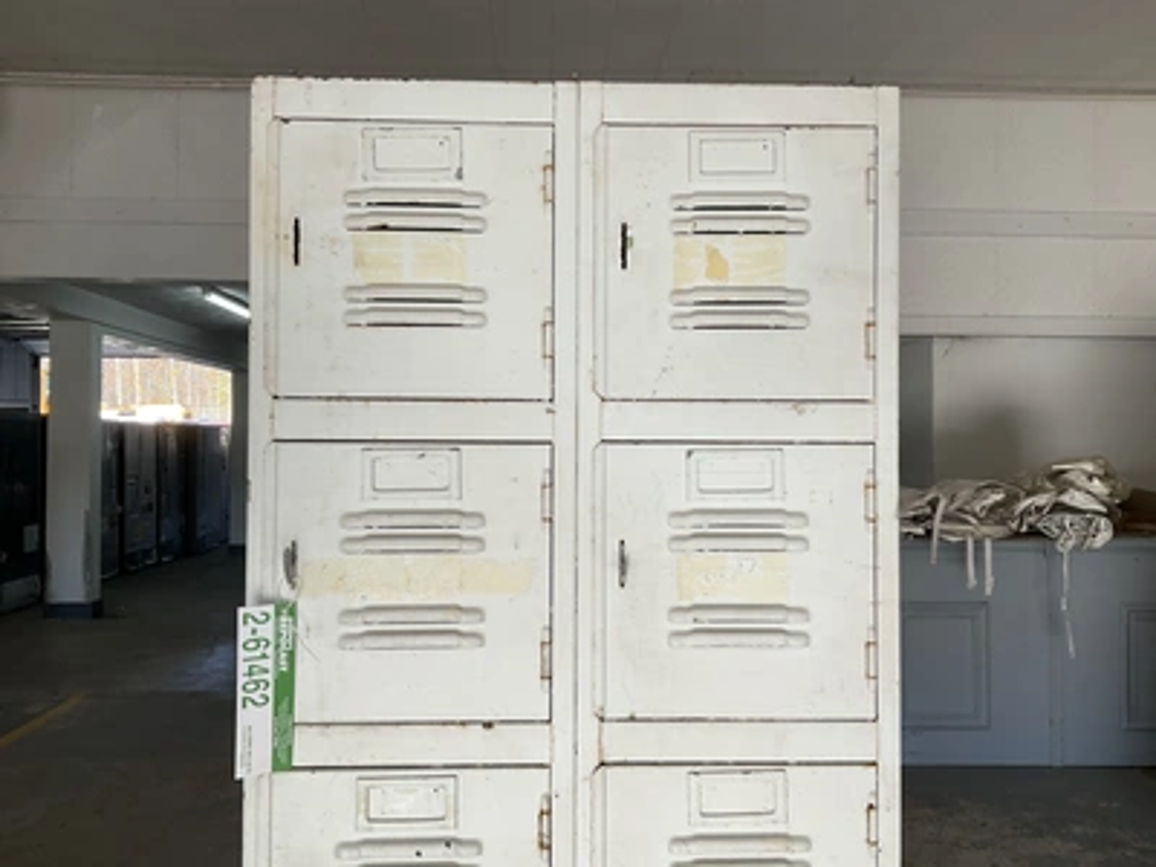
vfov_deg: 48.2
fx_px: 968
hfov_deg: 61.7
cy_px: 434
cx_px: 578
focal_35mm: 29
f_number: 1.8
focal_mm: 3
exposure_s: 1/122
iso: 20
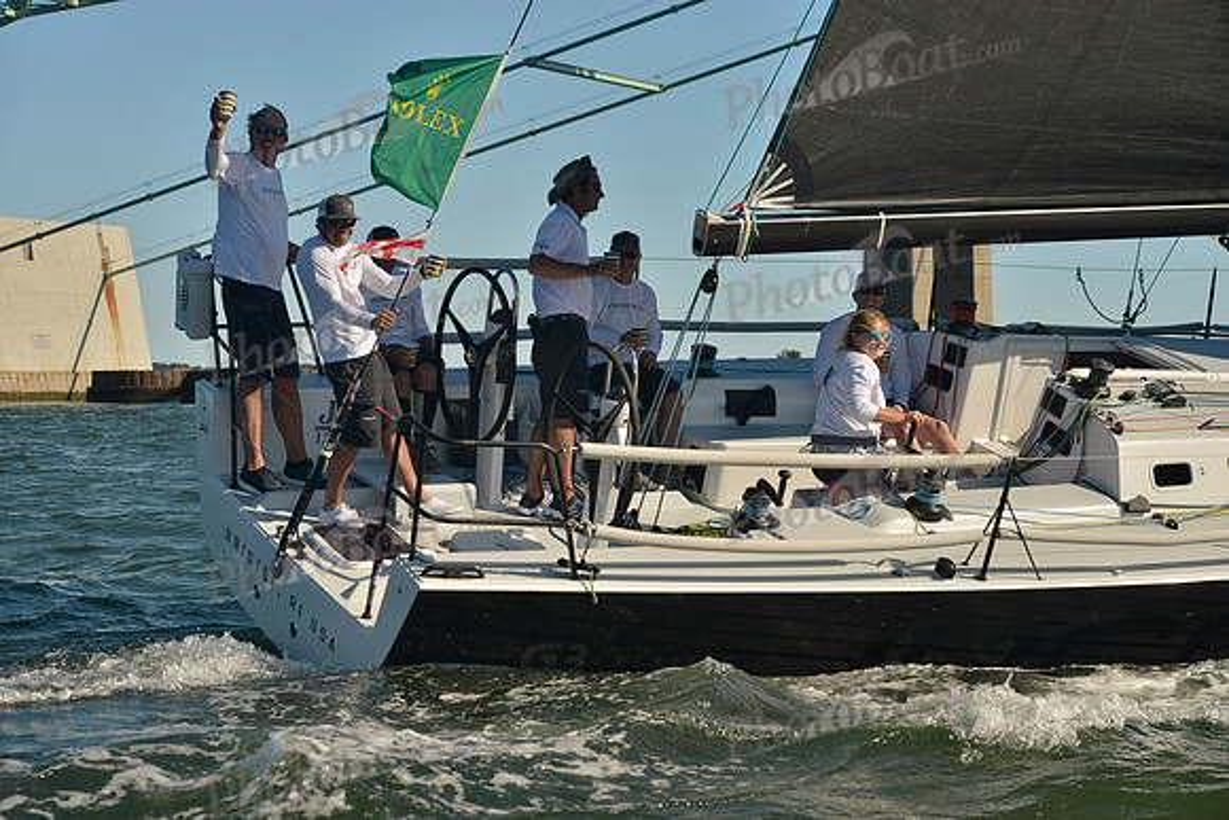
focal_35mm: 70
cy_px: 410
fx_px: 2390
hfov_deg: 28.8
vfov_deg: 19.5
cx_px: 614
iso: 400
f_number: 7.1
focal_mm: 70
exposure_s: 1/1250
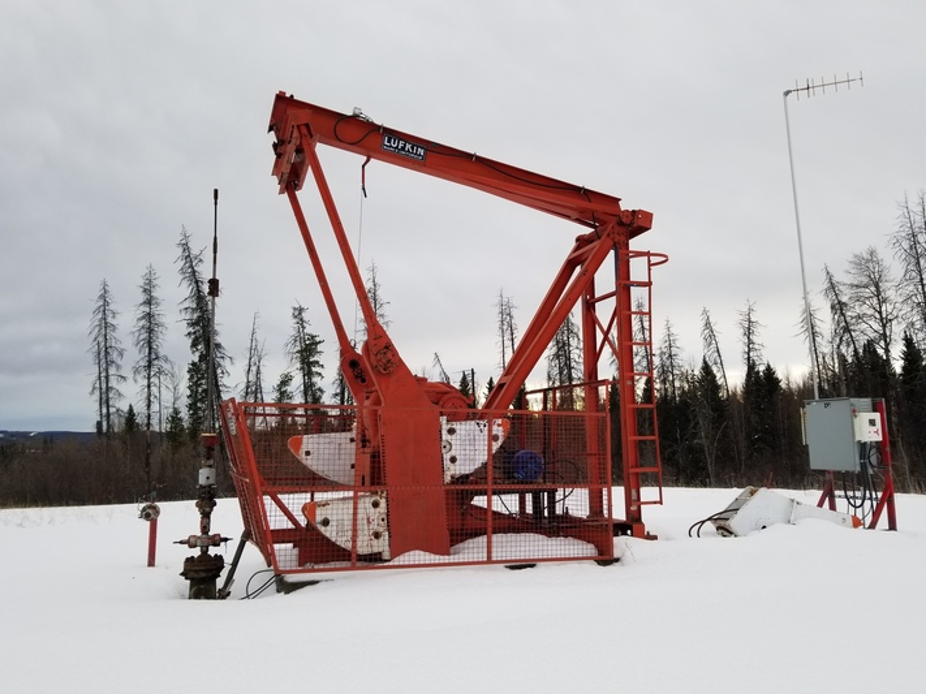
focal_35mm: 26
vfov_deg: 53.0
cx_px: 463
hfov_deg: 67.3
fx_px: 695
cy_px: 347
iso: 50
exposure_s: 1/301
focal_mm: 4.25
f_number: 1.7
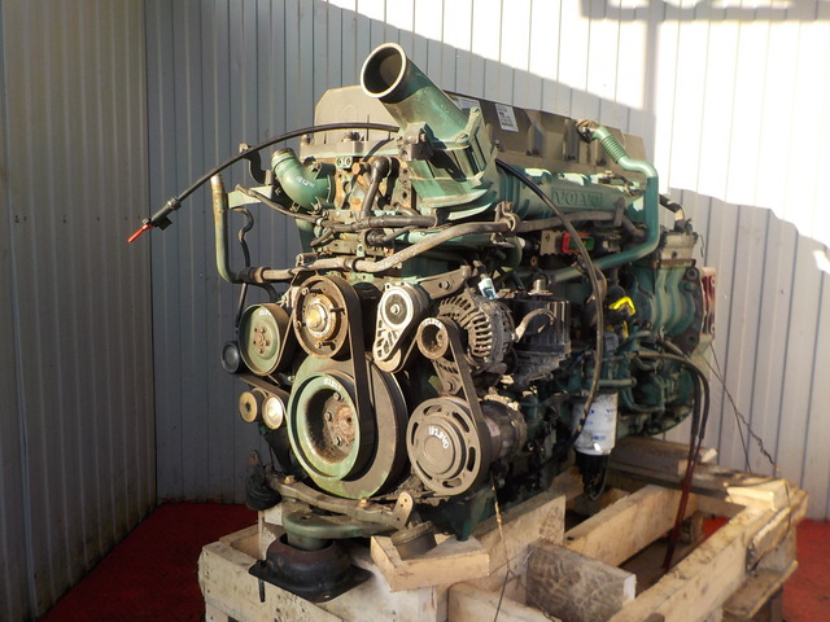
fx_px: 719
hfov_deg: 60.0
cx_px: 415
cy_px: 311
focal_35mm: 30
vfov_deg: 46.8
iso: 125
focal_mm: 4.1
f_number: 3.3
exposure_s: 1/320
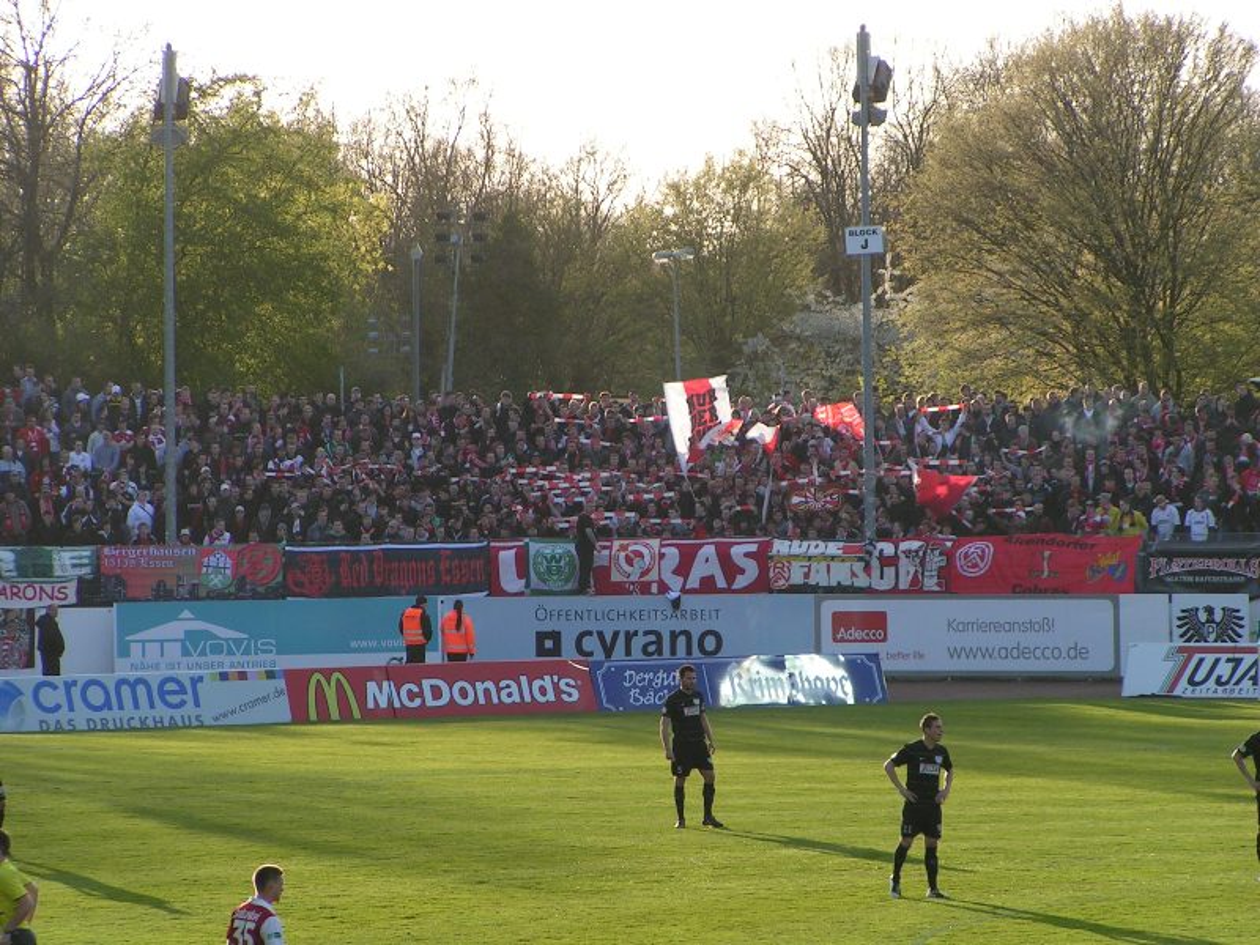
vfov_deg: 7.2
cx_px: 630
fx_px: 7498
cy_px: 472
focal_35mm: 206
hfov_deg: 9.6
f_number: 5
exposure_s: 1/200
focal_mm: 31.5
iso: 50
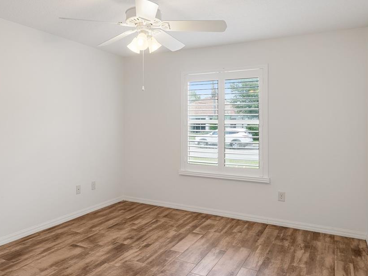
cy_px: 123
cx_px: 158
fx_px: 298
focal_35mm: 28
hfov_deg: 63.2
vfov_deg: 49.7
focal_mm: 15
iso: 320
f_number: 8
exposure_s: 1/2.5
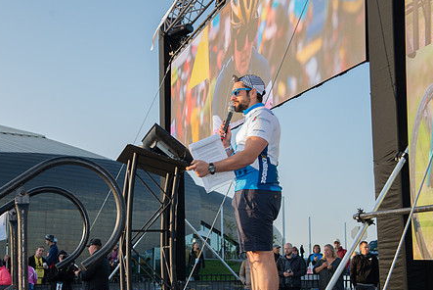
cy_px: 189
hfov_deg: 36.0
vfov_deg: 24.6
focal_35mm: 55
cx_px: 160
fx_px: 662
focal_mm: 42
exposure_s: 1/80
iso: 100
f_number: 6.3
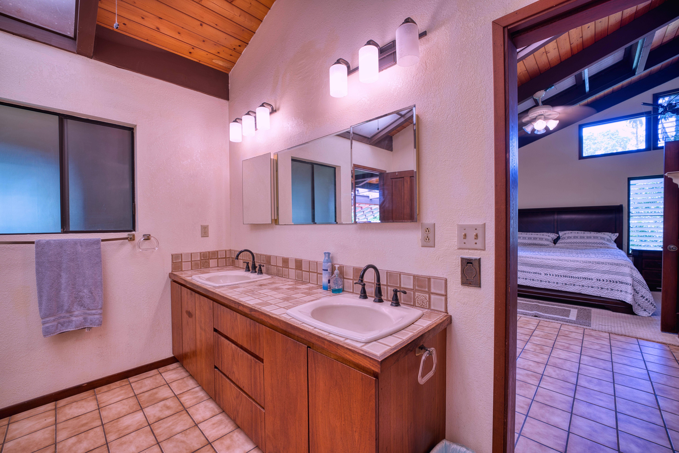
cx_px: 340
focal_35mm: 14
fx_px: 264
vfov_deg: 81.2
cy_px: 226
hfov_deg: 104.2
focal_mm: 14
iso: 50
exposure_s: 1/6
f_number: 5.6
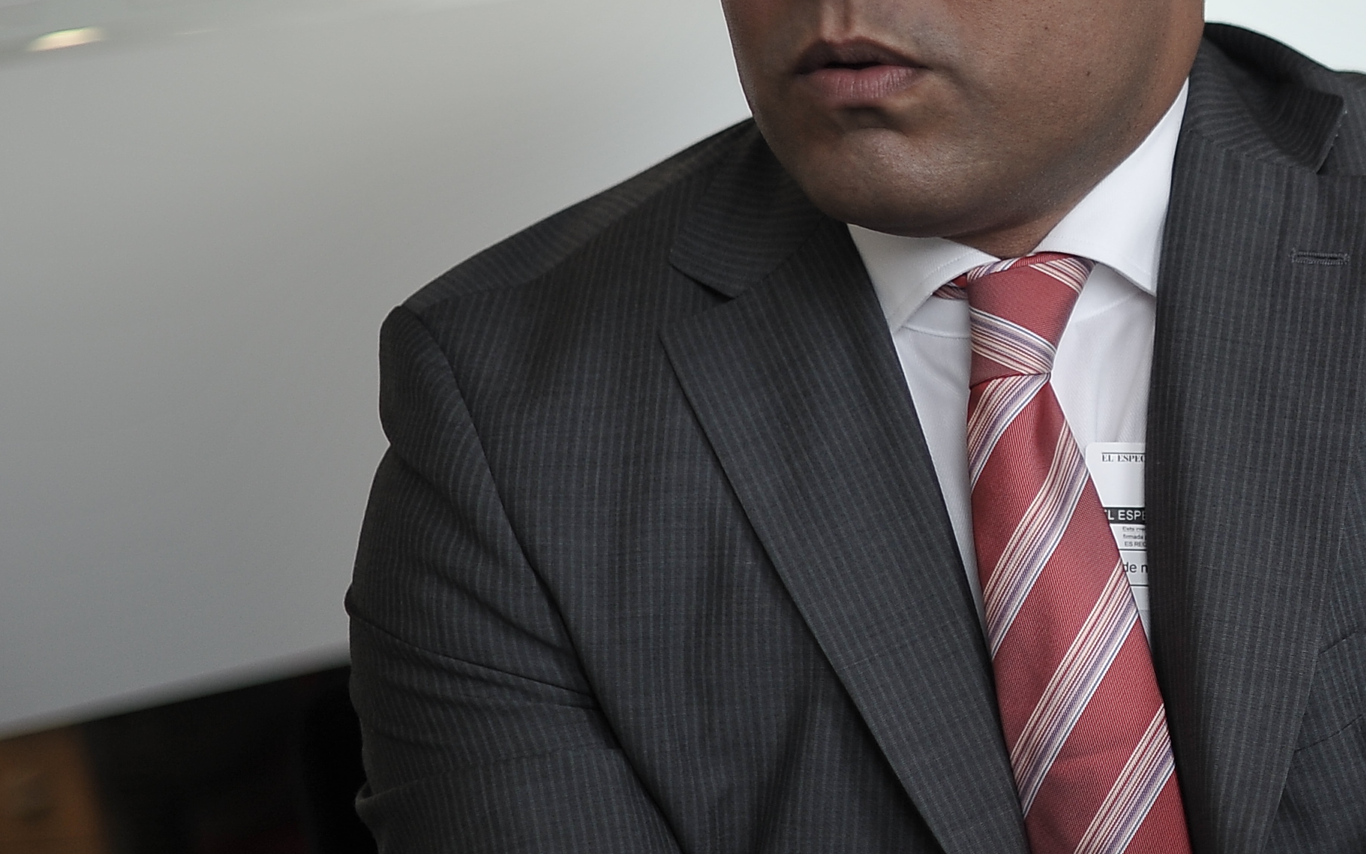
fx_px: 4430
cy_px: 348
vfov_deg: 11.0
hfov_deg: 16.9
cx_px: 1569
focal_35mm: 119
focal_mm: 50
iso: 500
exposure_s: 1/400
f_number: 1.8
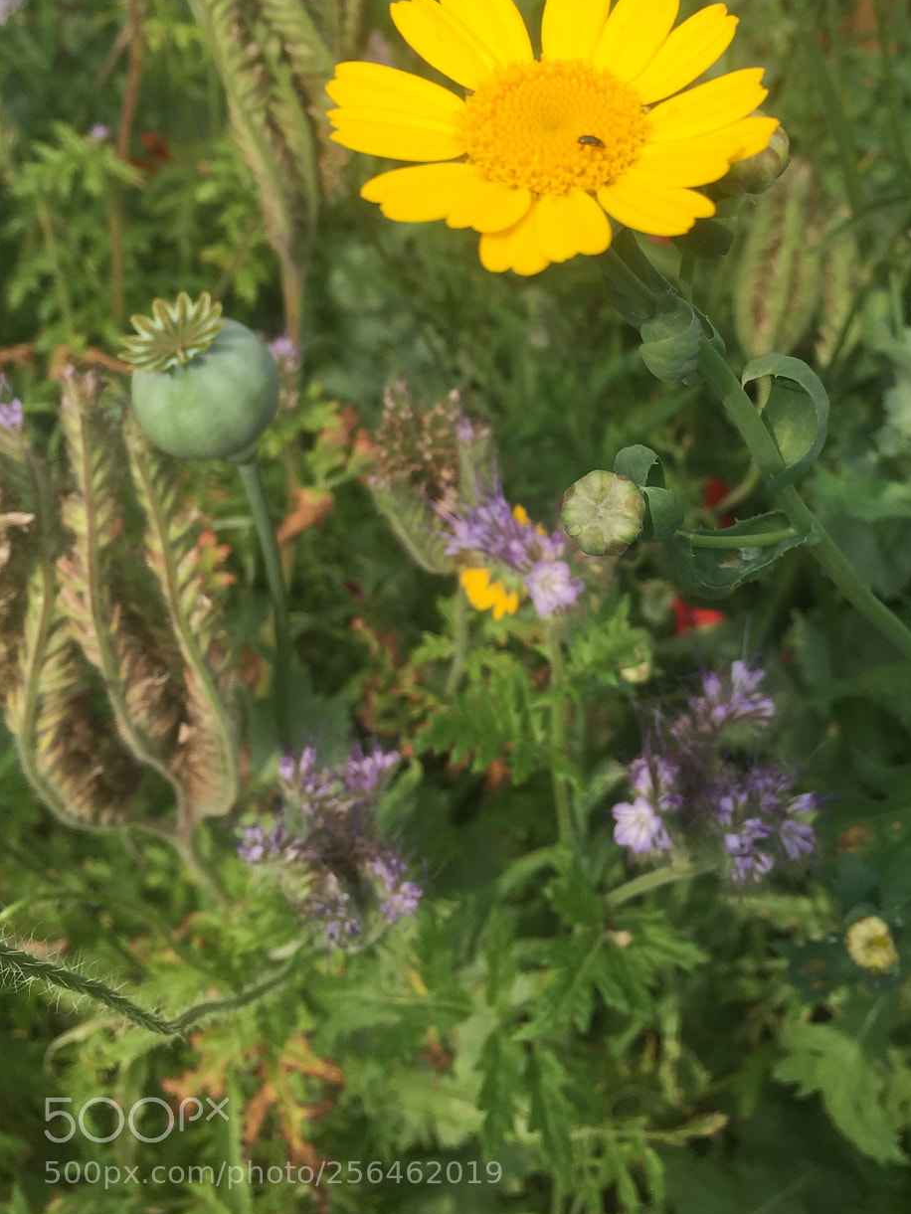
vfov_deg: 48.5
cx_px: 579
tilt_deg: -45.1
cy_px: 455
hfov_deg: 37.5
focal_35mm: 38
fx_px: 1333
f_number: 2.2
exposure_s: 1/1319
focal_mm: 4.15
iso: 32
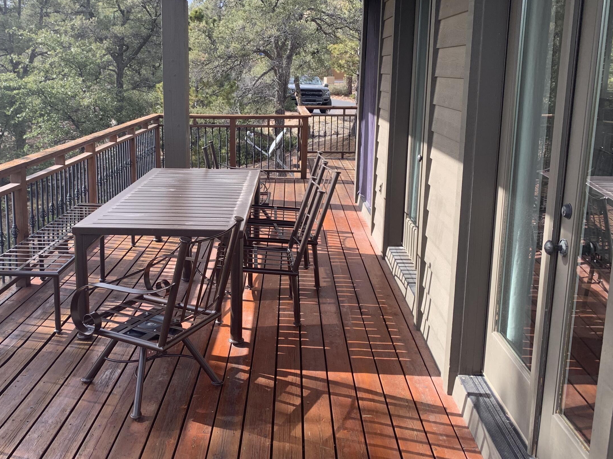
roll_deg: +0.7
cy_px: 198
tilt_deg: -10.2
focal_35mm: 36
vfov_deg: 39.6
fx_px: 637
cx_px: 219
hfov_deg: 50.7
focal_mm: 4.25
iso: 25
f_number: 1.8
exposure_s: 1/502
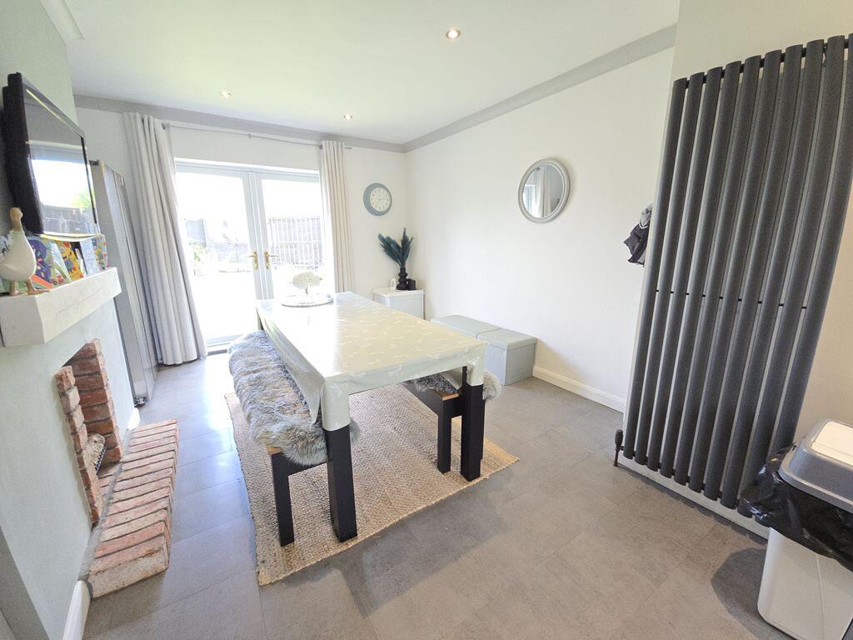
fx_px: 320
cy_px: 320
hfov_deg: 106.2
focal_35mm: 13
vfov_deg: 89.9
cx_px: 426
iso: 125
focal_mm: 2.2
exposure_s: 1/50
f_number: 2.2
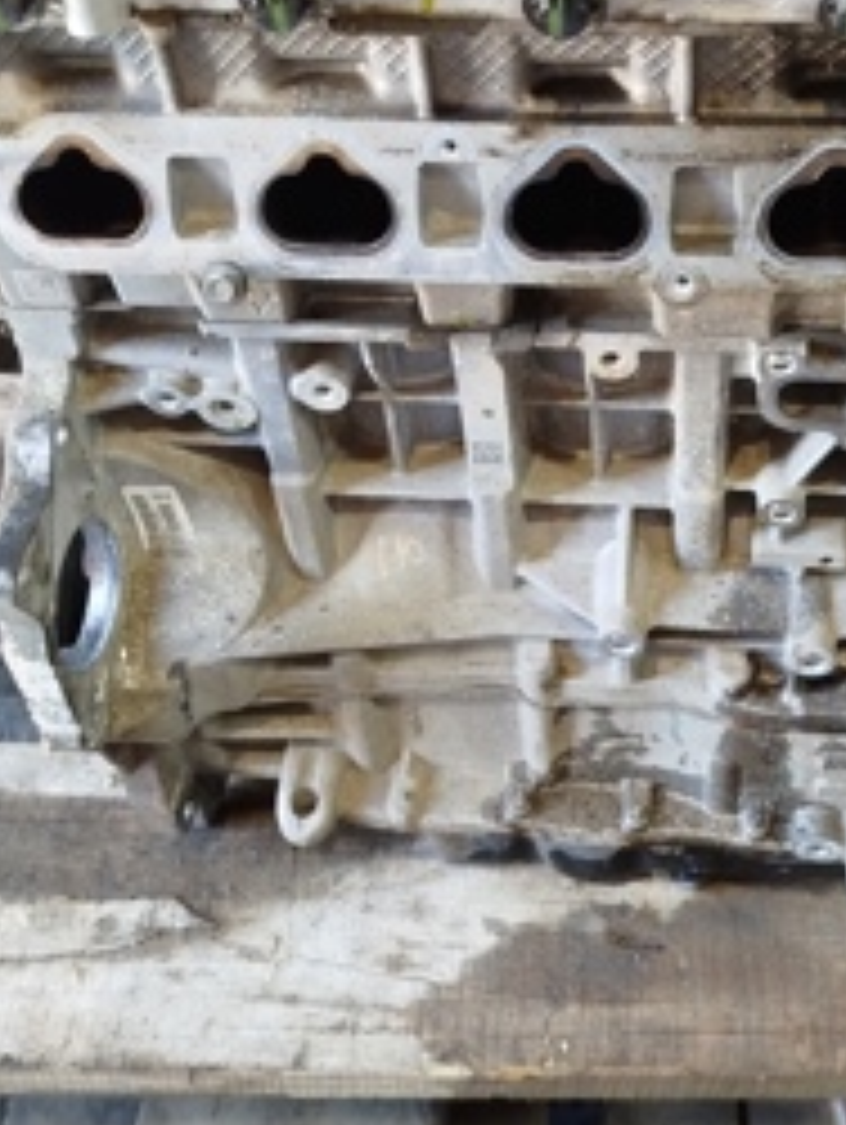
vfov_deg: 40.3
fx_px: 1496
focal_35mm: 46
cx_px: 567
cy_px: 320
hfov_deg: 31.3
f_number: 1.7
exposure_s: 1/33
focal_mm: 5.31
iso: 500
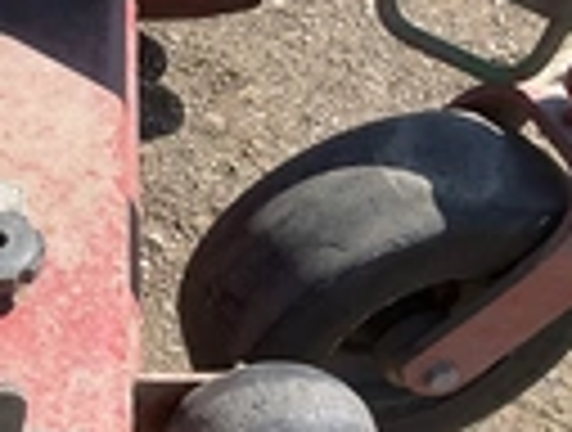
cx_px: -216
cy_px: 279
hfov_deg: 19.4
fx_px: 1508
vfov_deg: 16.3
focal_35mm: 91
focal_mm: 3
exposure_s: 1/883
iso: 25
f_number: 1.8
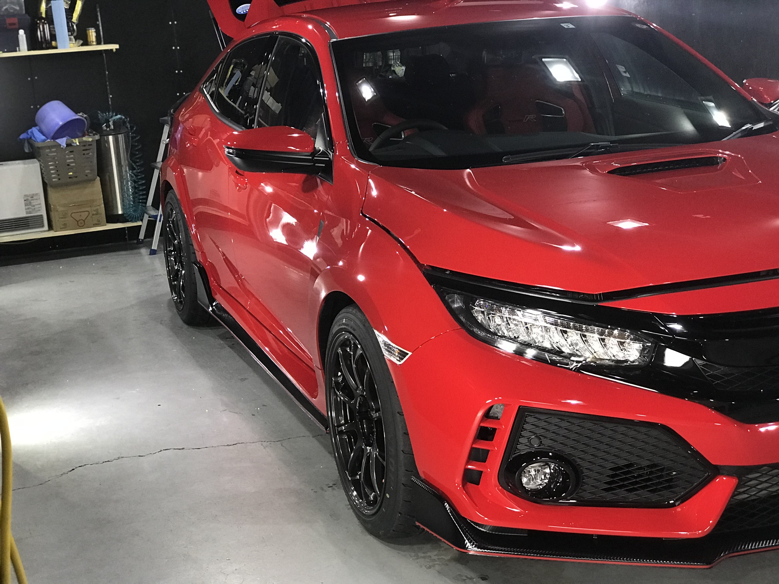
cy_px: 292
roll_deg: +3.7
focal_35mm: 57
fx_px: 1283
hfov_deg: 33.8
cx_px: 390
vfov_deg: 25.7
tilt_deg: -12.5
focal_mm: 6.6
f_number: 2.8
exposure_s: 1/60
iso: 160
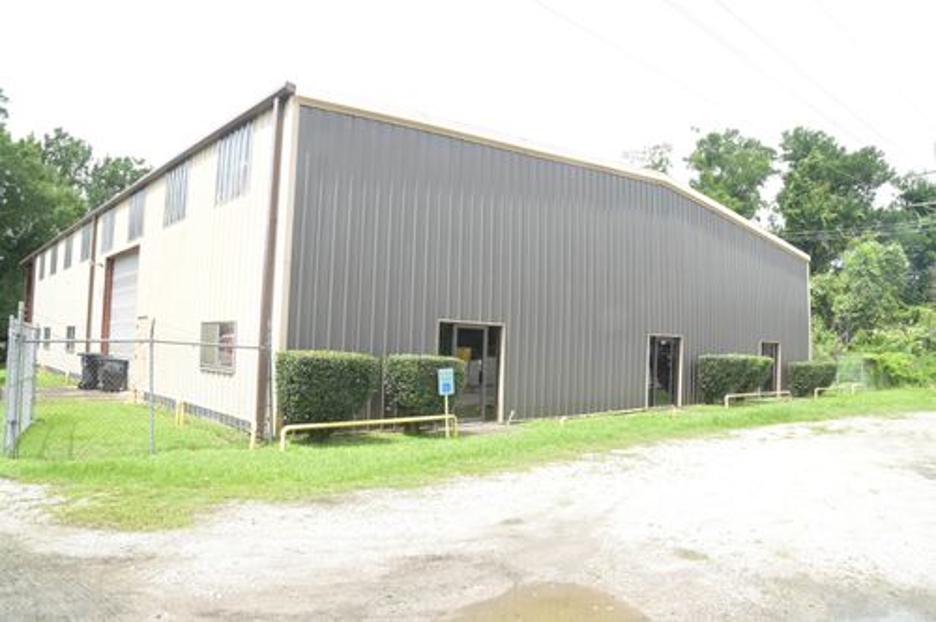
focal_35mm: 24
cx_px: 468
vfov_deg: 53.0
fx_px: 623
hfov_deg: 73.8
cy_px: 311
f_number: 18
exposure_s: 1/100
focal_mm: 24
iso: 1000
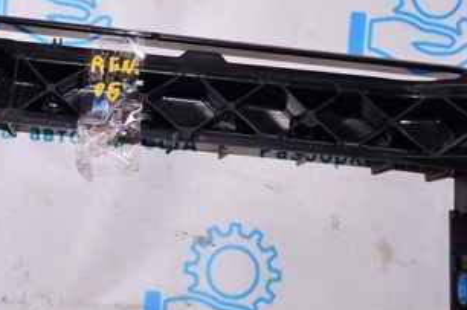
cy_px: 42
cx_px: 102
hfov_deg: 28.7
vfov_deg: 19.4
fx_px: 894
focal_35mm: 69
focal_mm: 22
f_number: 8
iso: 1600
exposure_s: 1/160
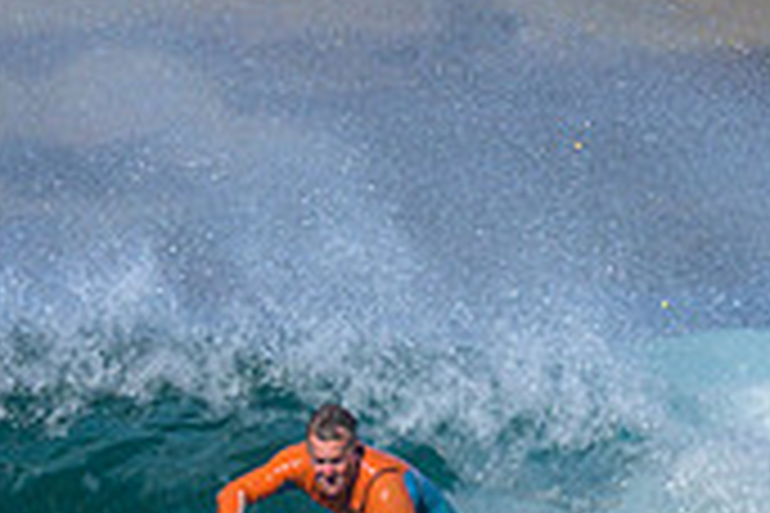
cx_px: 160
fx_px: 79924
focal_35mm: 3737
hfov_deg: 0.6
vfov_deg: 0.4
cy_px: 693
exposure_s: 1/2000
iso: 220
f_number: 6.3
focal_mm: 800
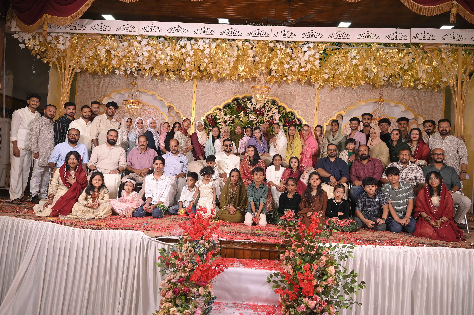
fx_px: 316
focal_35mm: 24
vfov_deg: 53.1
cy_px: 158
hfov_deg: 73.8
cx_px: 237
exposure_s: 1/200
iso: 1000
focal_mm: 24
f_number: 5
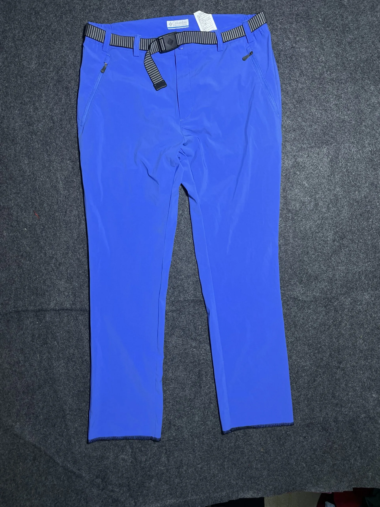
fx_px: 381
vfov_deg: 67.3
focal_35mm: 26
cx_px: 190
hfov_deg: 53.1
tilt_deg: -70.2
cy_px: 254
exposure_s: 1/100
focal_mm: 4.2
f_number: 1.6
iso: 100
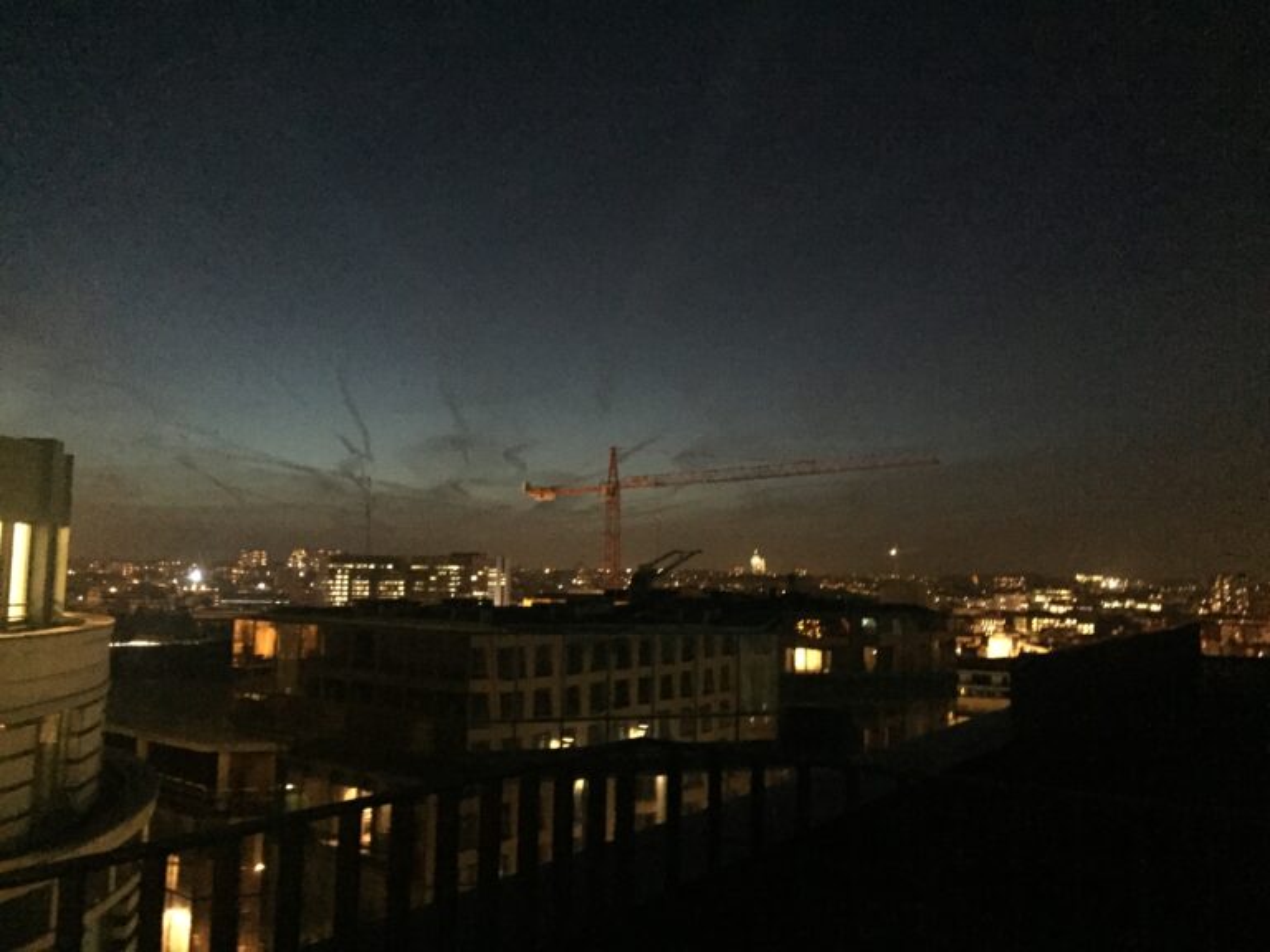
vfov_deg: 48.2
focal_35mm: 29
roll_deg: -1.1
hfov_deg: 61.7
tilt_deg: +3.8
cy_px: 476
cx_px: 635
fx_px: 1064
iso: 2000
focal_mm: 4.15
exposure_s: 1/17
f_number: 2.2
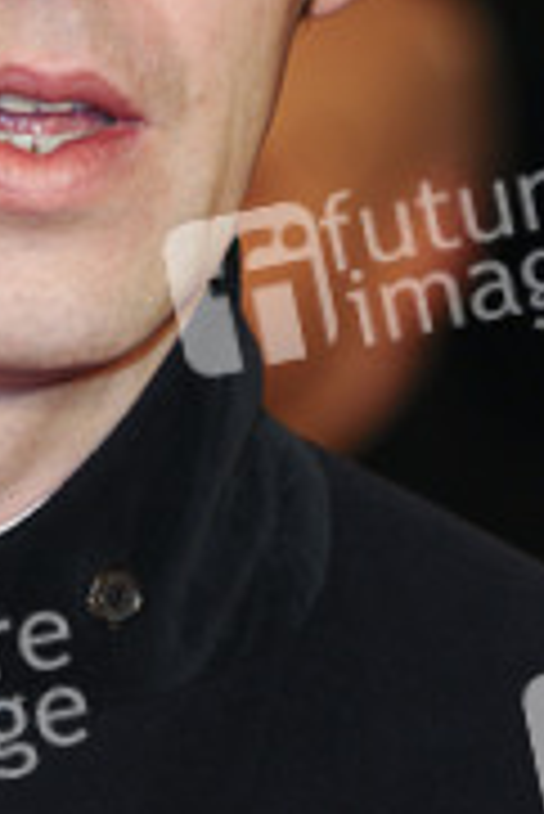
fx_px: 9750
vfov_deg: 4.8
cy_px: 45
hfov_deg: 3.2
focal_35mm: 431
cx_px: -11
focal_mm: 130
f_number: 4
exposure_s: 1/200
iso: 500
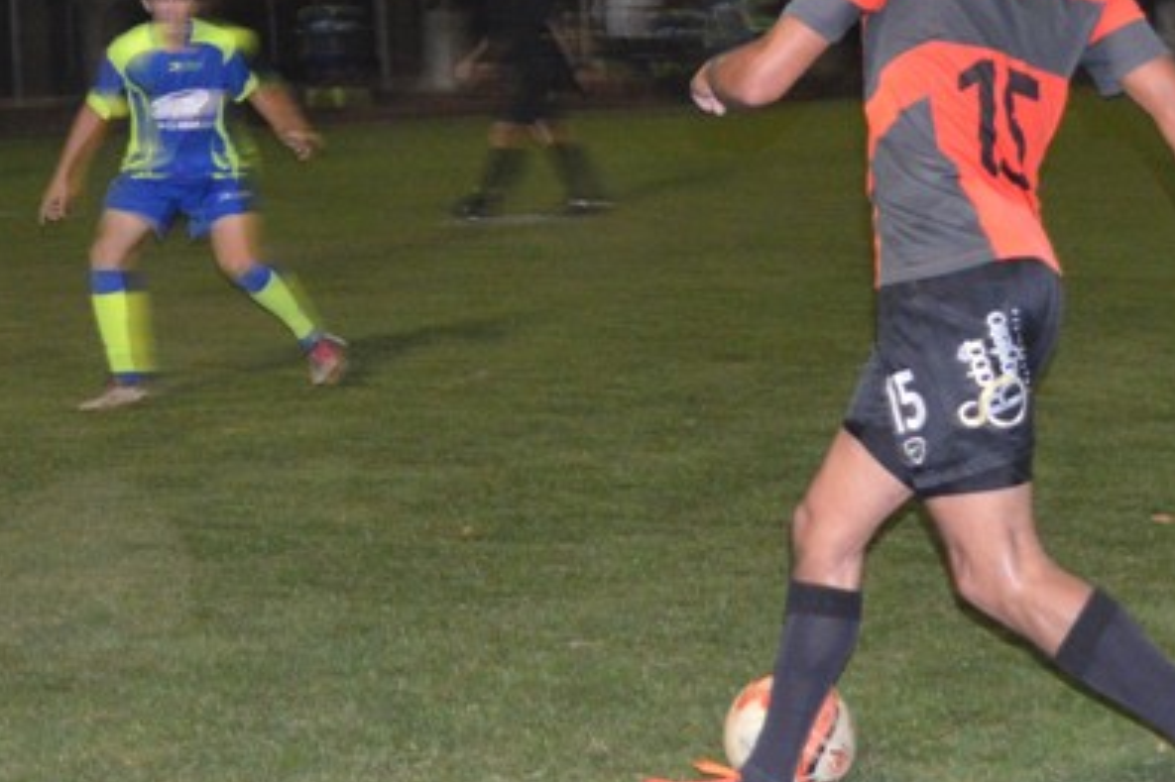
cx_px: 583
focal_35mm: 73
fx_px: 2382
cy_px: 308
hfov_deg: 27.7
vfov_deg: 18.6
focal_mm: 30
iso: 3200
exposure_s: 1/60
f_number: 4.5
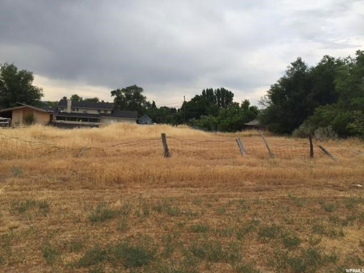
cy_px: 136
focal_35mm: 29
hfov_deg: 61.7
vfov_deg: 48.2
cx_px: 182
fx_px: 305
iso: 32
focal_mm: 4.15
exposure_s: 1/1276
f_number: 2.2
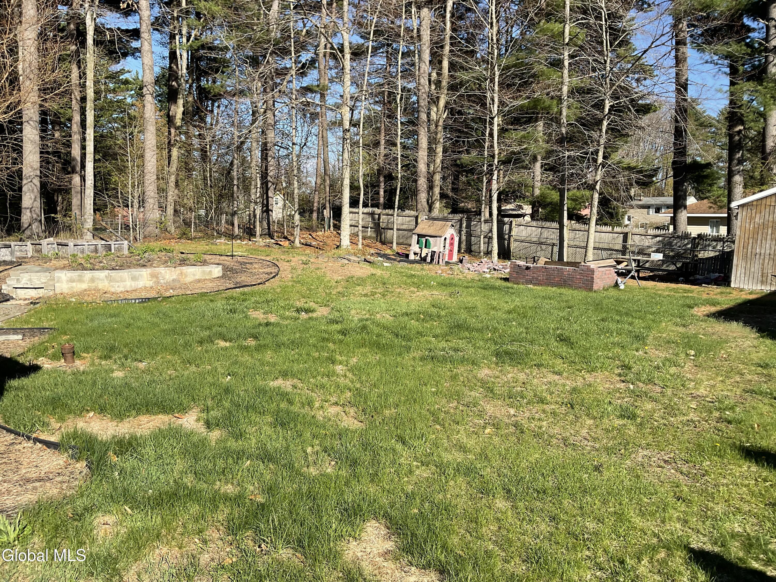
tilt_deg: -5.8
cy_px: 291
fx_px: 650
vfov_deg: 48.2
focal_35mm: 29
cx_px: 388
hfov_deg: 61.7
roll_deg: -1.3
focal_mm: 3
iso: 16
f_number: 1.8
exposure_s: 1/1144
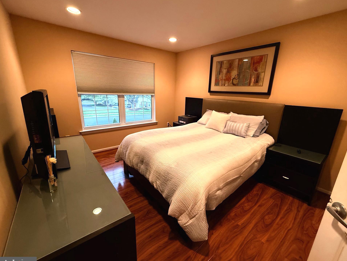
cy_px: 132
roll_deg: -2.2
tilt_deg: -14.9
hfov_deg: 98.1
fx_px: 150
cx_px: 177
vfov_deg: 81.8
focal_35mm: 15
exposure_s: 1/60
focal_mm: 2.22
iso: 320
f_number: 2.2
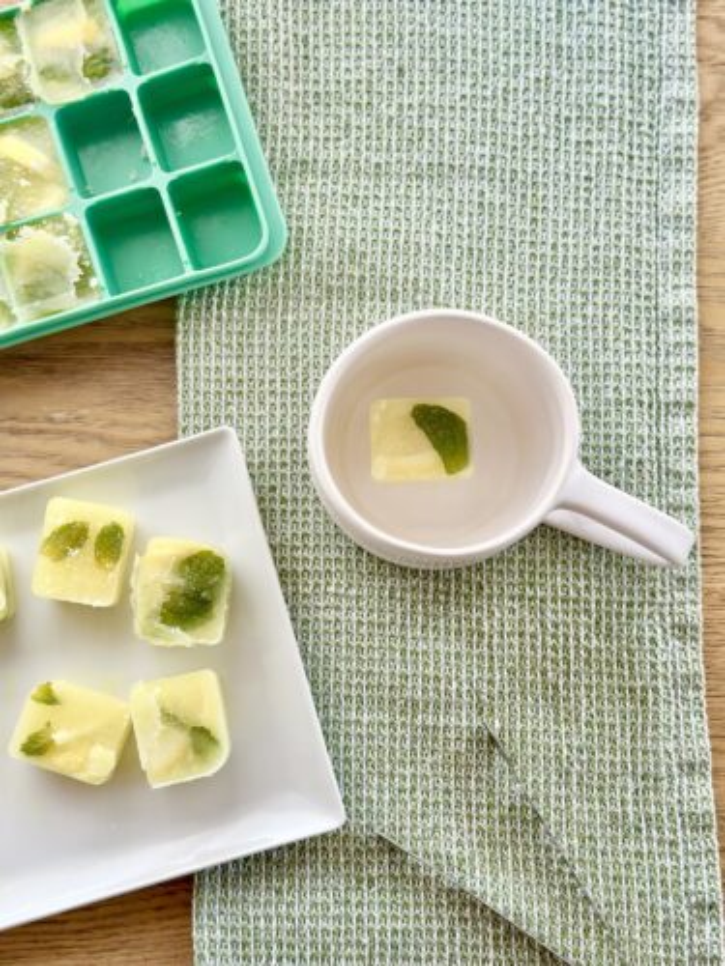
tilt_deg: -84.0
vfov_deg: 39.7
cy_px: 483
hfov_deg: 30.3
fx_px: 1340
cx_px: 362
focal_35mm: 48
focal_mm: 6.86
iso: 160
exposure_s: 1/60
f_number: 1.78
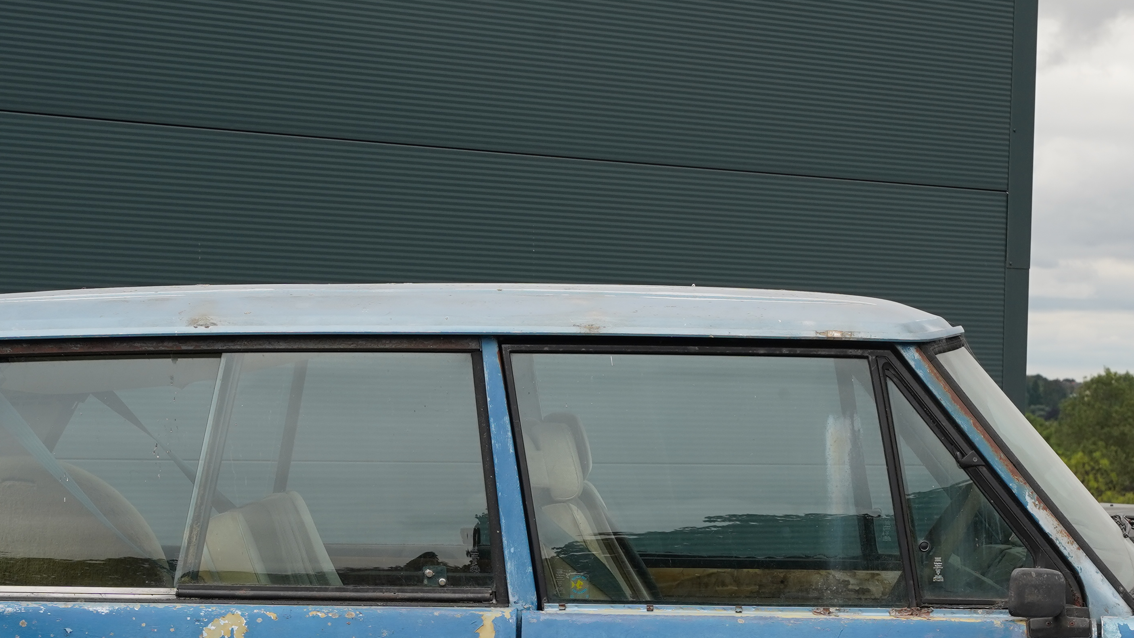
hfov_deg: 17.4
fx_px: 3705
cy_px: 622
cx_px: 697
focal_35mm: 123
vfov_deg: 9.8
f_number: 8
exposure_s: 1/250
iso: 320
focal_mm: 55.1
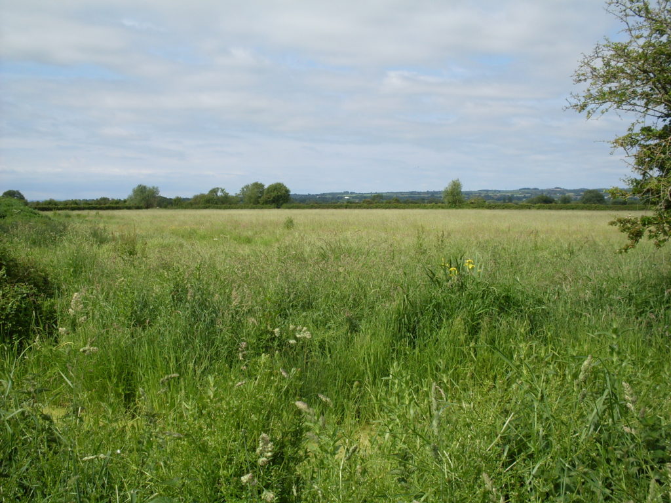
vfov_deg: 37.7
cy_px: 252
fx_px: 737
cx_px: 336
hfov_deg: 49.0
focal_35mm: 38
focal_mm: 6.3
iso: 80
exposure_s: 1/250
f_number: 8.4
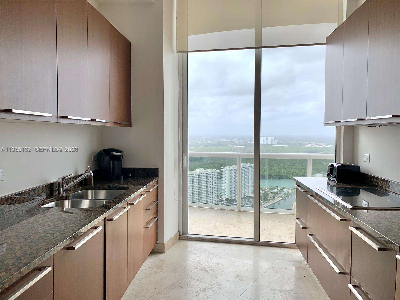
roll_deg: -0.3
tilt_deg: -3.1
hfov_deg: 67.3
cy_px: 150
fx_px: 300
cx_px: 200
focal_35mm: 26
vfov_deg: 53.1
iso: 25
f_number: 1.8
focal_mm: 4.25
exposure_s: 1/330
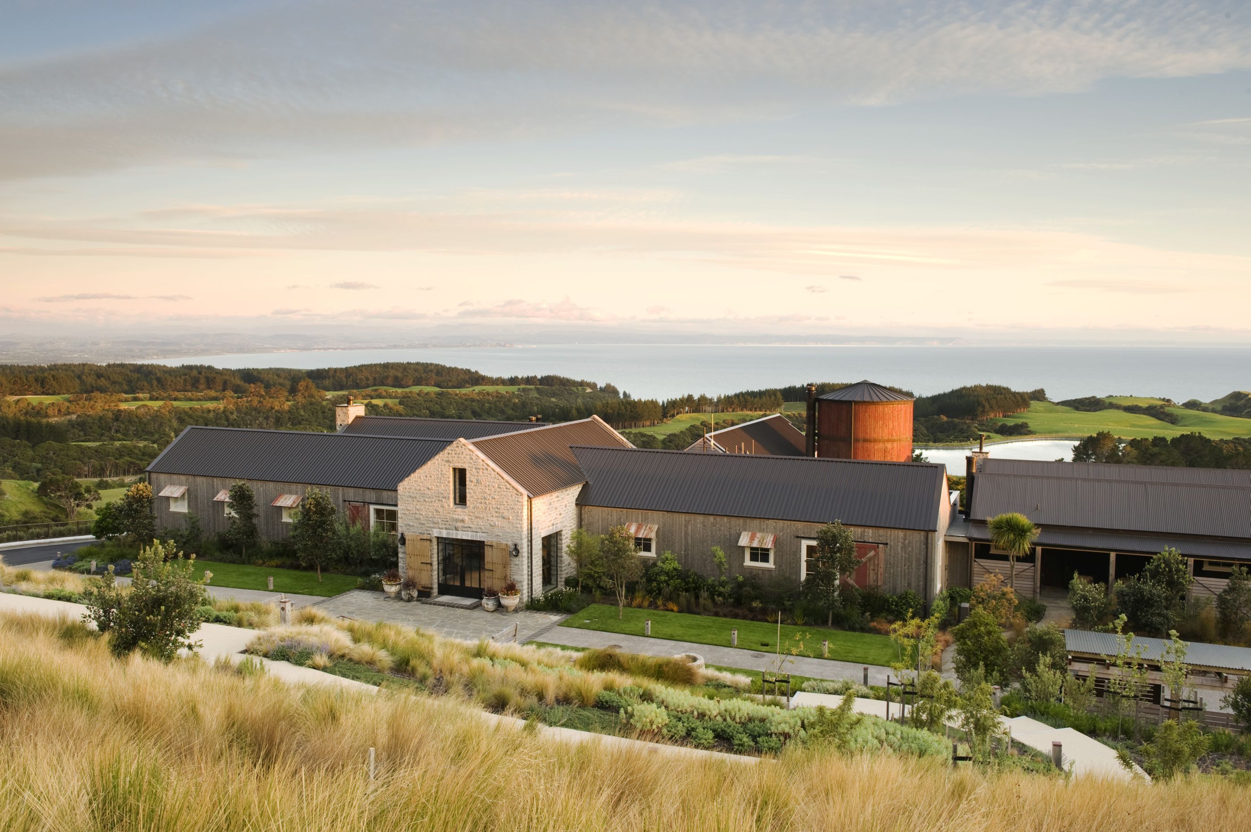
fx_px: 1007
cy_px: 416
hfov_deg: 63.7
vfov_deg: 44.9
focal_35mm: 29
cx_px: 626
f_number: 11
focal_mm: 29
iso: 250
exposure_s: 1/6
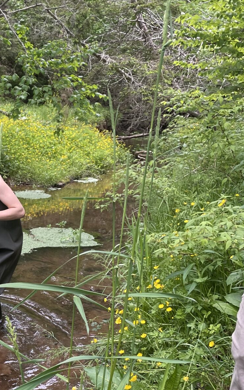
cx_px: -56
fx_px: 628
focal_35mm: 59
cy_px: 270
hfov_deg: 20.4
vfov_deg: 34.1
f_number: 1.6
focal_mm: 4.2
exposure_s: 1/223
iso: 32
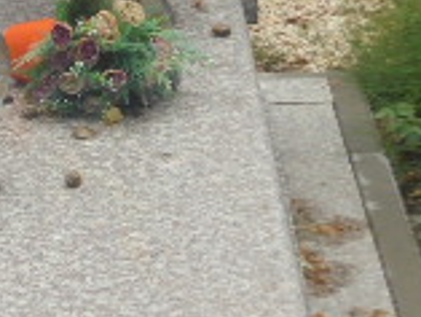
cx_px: 43
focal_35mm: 200
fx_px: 2434
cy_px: 5
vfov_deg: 7.4
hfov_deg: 9.8
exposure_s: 1/200
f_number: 4.8
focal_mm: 8.9
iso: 100
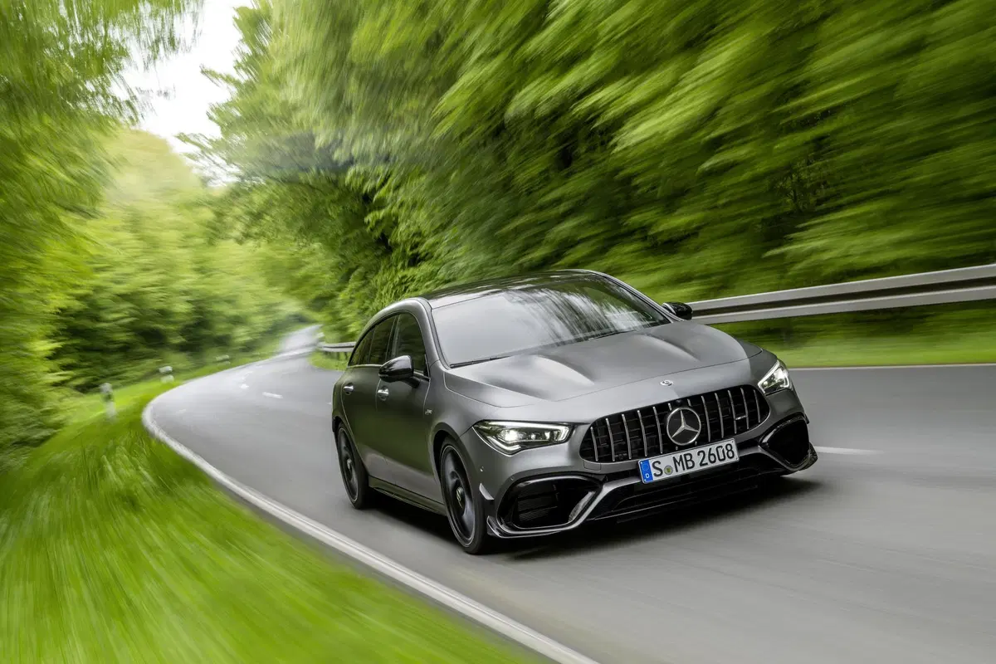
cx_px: 498
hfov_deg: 39.6
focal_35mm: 50
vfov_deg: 27.0
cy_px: 332
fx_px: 1383
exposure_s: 6
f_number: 18
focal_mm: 50
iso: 31
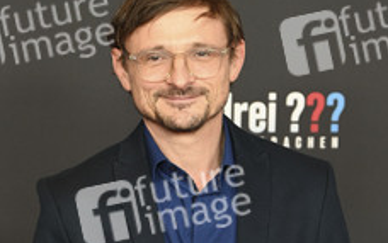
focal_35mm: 175
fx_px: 1852
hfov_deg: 12.0
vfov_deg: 7.5
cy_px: 291
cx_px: 213
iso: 1250
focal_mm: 98
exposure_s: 1/160
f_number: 6.3
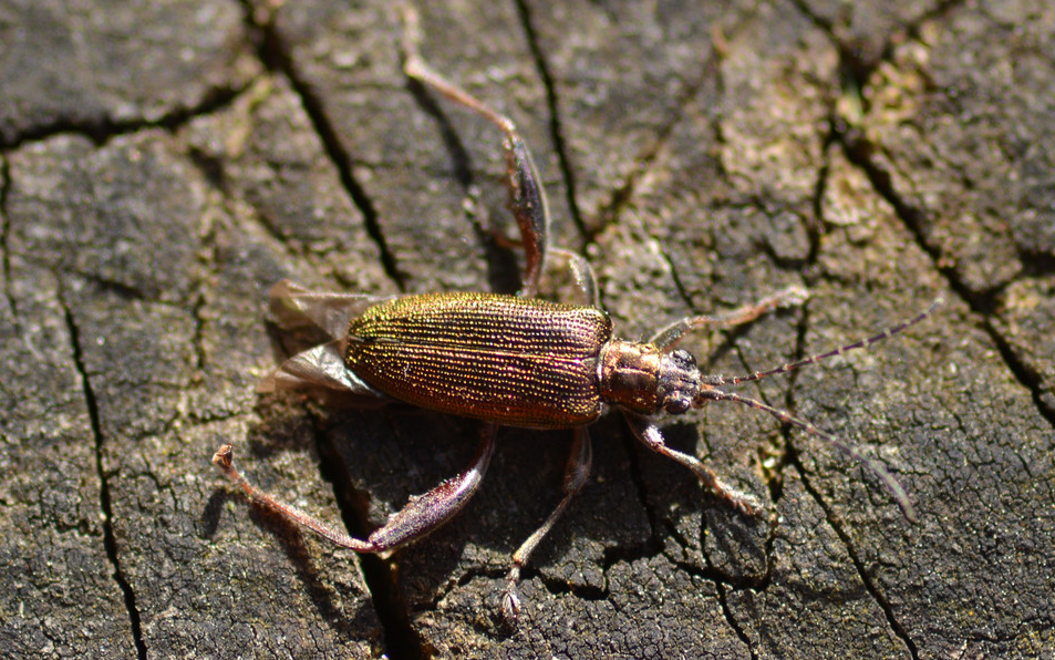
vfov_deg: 8.5
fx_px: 4429
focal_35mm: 154
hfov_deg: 13.6
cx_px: 525
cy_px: 351
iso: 100
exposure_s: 1/500
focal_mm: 100
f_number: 6.3
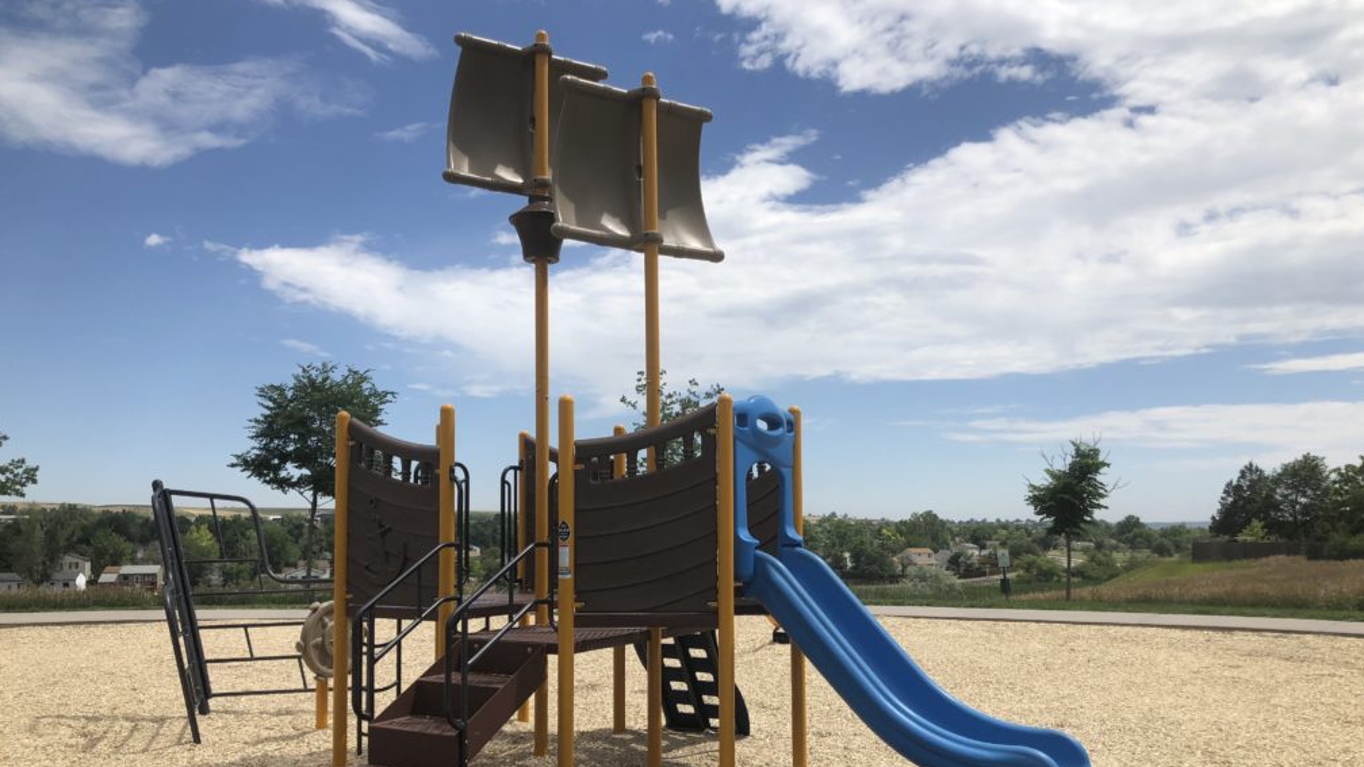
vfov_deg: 37.6
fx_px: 1121
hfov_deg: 62.6
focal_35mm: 31
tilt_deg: +3.9
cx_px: 690
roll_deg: +0.8
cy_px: 469
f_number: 1.8
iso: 25
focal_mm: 3.99
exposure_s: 1/3690
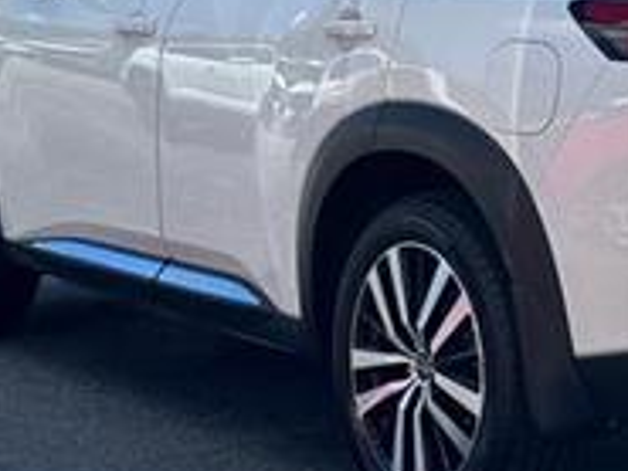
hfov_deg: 14.9
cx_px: 580
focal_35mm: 131
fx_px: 2378
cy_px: 132
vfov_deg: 11.3
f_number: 1.78
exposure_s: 1/3096
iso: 64
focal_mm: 6.76
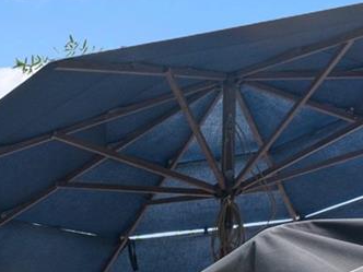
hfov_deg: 17.9
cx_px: -319
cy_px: 580
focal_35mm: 83
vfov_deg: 14.2
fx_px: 870
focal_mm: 14
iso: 320
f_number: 7.1
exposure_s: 1/200
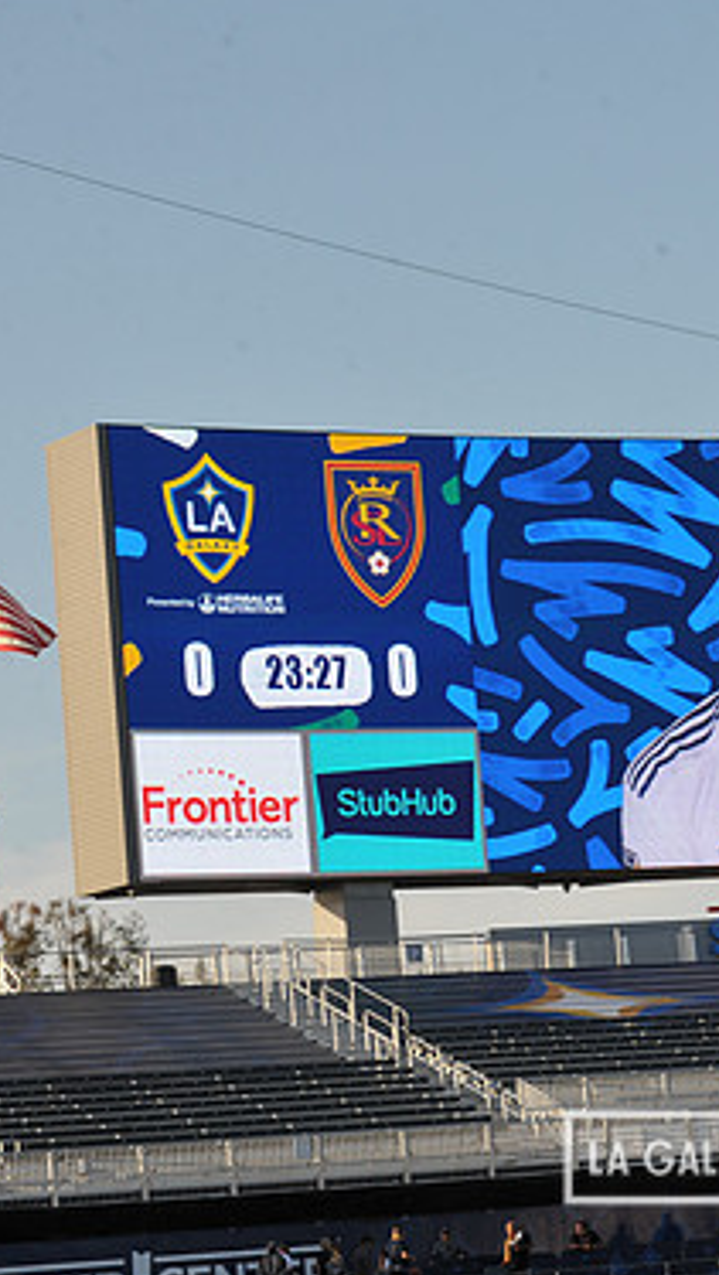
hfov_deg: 7.6
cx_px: 804
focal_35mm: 159
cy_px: 644
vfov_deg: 13.5
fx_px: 5377
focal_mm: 98
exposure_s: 1/500
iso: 400
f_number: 11
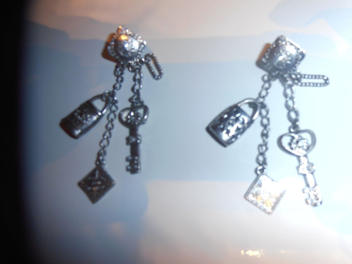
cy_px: 132
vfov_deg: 56.8
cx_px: 176
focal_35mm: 24
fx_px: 244
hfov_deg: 71.6
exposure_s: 1/30
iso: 125
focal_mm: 4.2
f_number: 3
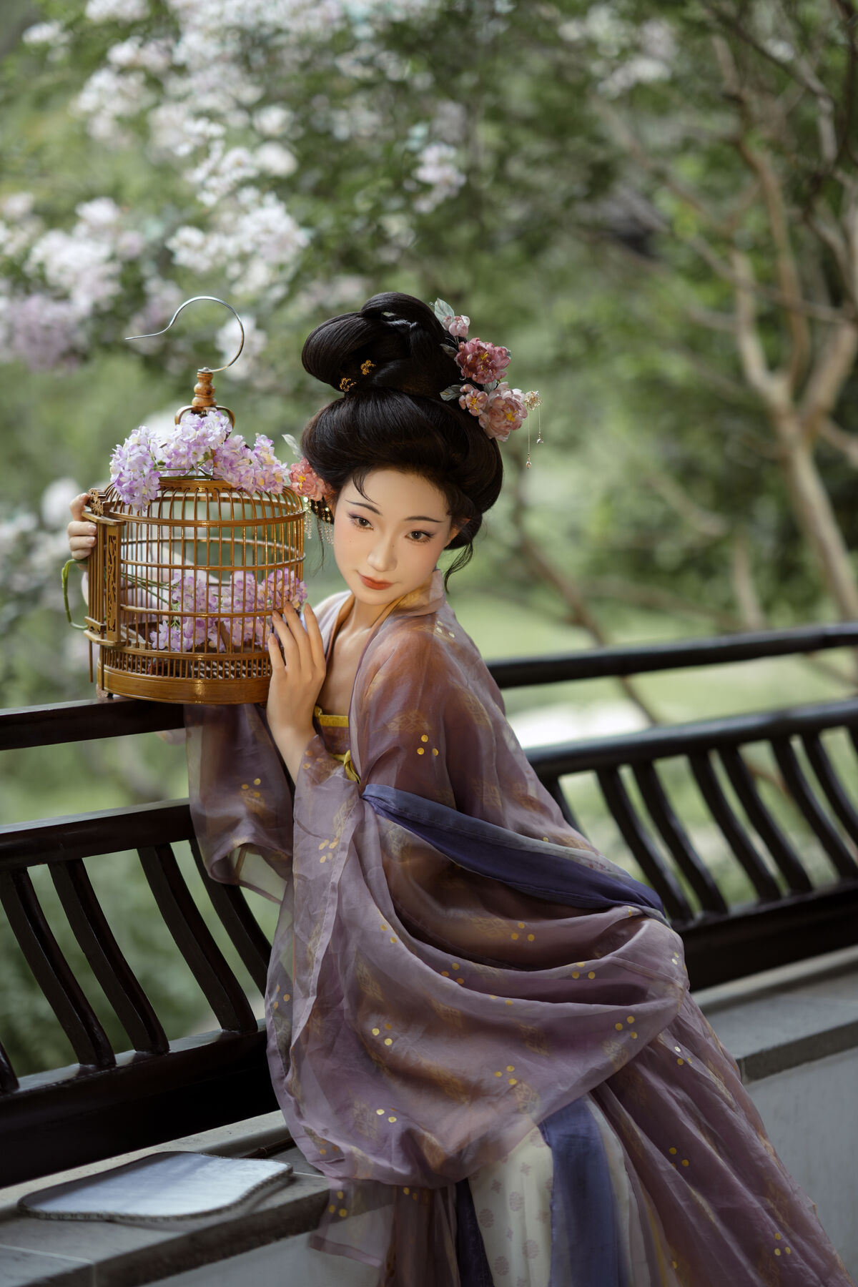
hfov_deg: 16.1
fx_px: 3039
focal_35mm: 85
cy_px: 644
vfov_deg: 23.9
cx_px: 429
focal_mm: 85
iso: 100
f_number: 1.4
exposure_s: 1/125
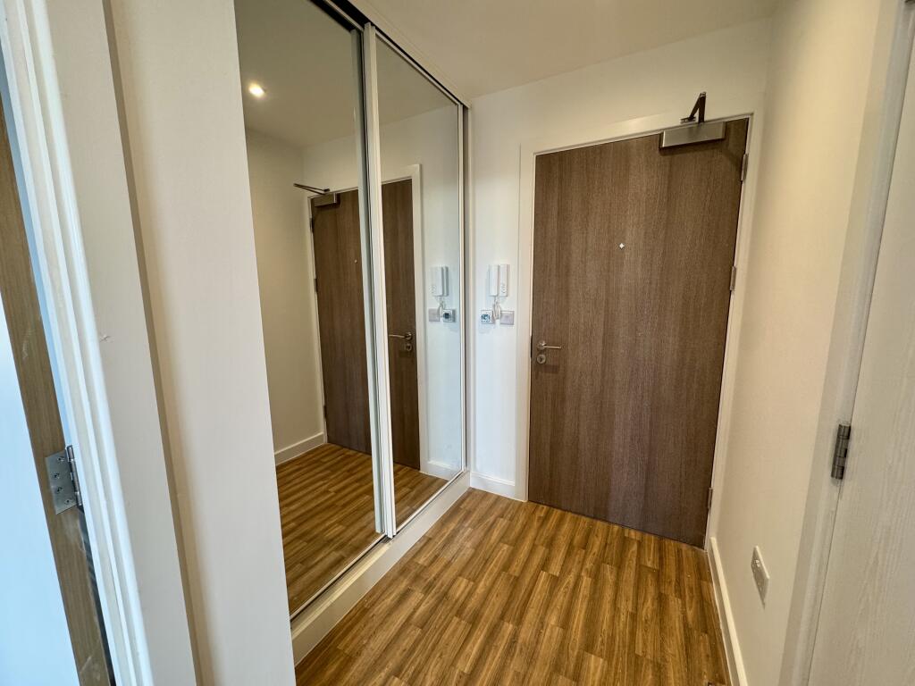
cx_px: 458
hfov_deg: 102.1
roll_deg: +0.3
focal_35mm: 14
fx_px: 370
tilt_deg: -7.8
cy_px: 343
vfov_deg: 85.7
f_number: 2.2
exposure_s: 1/100
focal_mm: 2.22
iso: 200
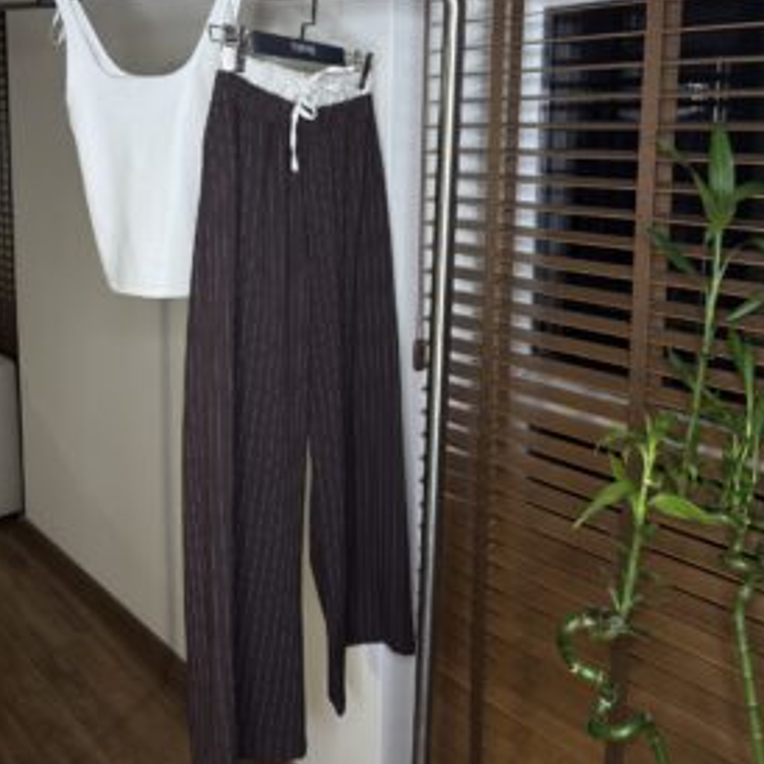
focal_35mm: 31
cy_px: 234
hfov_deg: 52.5
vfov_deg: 51.2
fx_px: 774
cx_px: 404
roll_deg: -1.9
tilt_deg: -6.9
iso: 200
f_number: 1.78
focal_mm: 6.76
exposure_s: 1/121
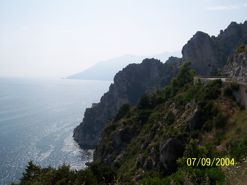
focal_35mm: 38
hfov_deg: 49.0
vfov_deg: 37.7
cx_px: 124
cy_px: 92
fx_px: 271
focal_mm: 8
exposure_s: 1/1000
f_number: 4.8
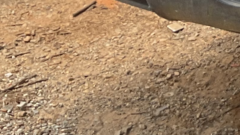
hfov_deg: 11.8
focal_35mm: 159
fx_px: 1012
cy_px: -213
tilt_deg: -9.0
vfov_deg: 7.1
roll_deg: -3.0
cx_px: 506
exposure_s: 1/842
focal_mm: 3
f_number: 1.8
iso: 16
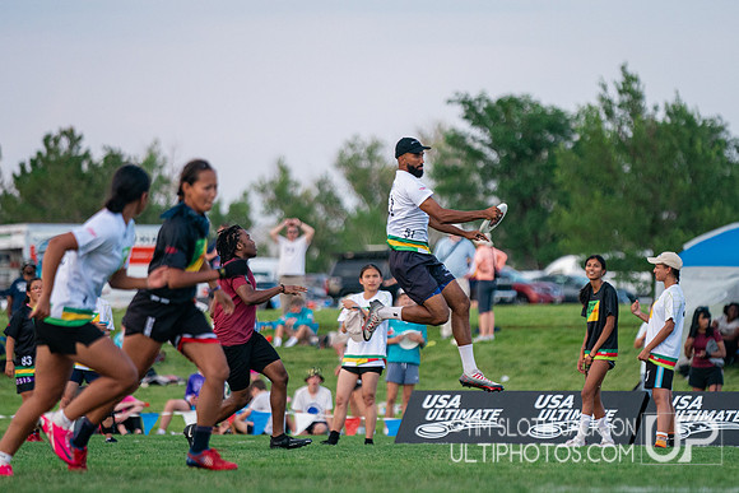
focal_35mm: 285
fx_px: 5845
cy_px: 225
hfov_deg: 7.2
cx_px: 421
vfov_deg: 4.8
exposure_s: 1/4000
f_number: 2.8
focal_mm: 200
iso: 1600
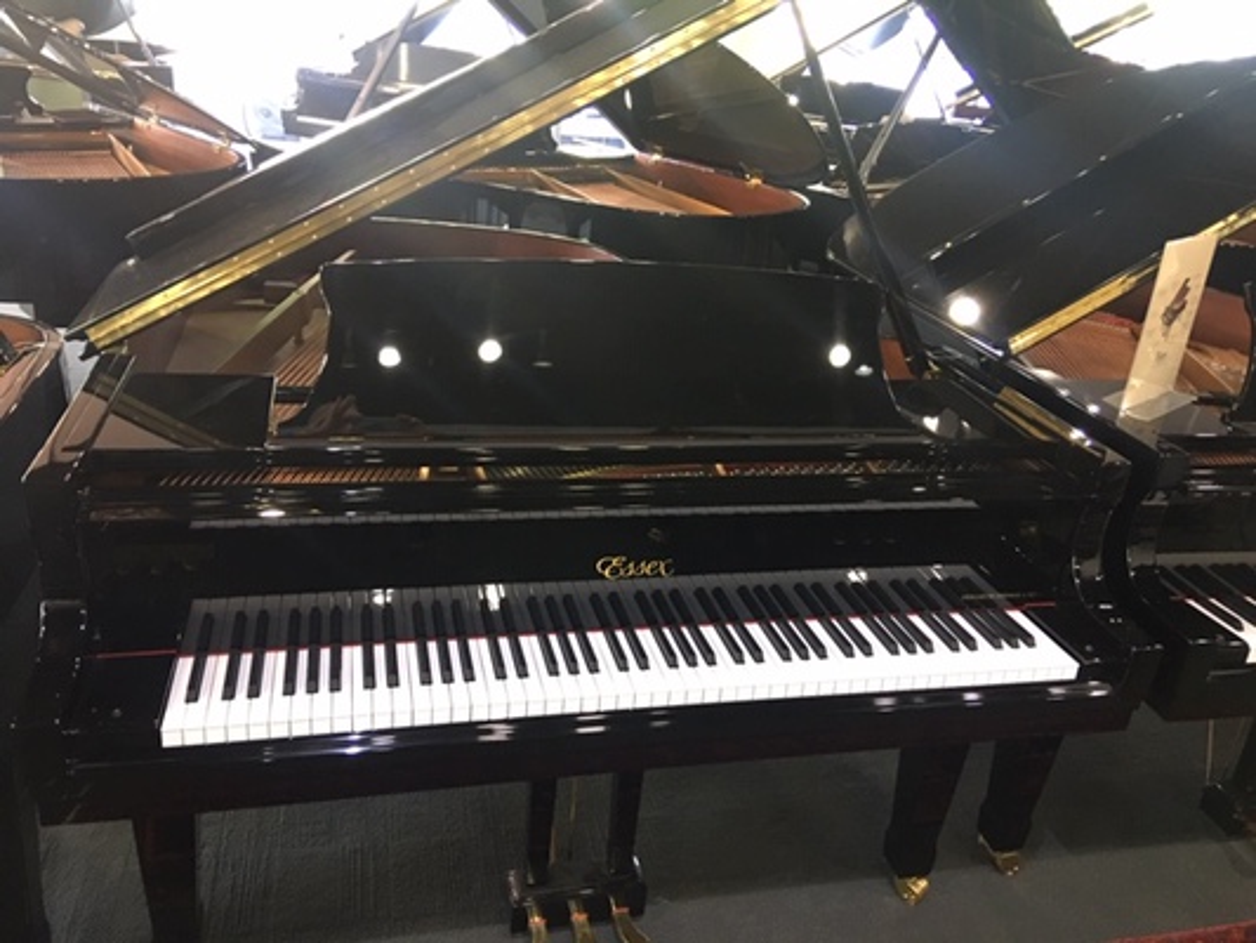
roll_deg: -5.7
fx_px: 1052
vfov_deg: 48.2
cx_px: 628
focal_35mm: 29
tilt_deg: -21.5
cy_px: 472
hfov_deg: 61.6
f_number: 2.2
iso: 100
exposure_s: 1/10
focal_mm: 4.15
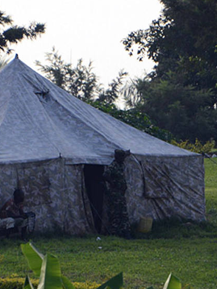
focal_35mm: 519
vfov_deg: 3.8
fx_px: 4338
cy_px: 157
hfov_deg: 2.9
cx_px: 62
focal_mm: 300
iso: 400
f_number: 5.6
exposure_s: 1/800
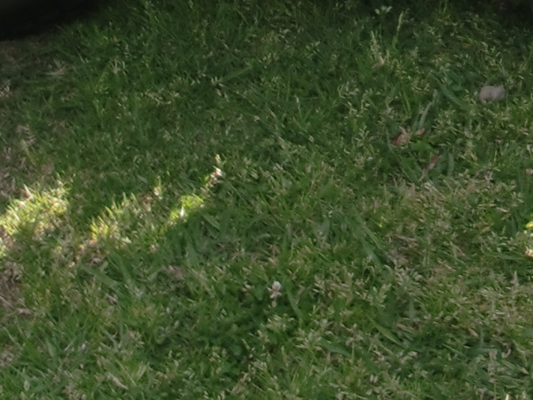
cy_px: -327
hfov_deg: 13.3
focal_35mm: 146
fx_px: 2248
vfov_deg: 9.6
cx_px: 556
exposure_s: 1/400
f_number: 2.8
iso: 64
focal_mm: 6.3
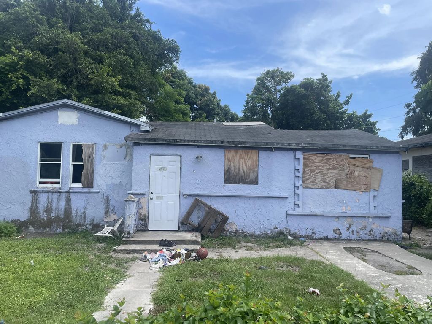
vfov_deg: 53.1
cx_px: 216
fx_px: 324
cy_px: 162
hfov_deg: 67.3
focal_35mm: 26
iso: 32
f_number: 1.6
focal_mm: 4.2
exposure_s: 1/2257
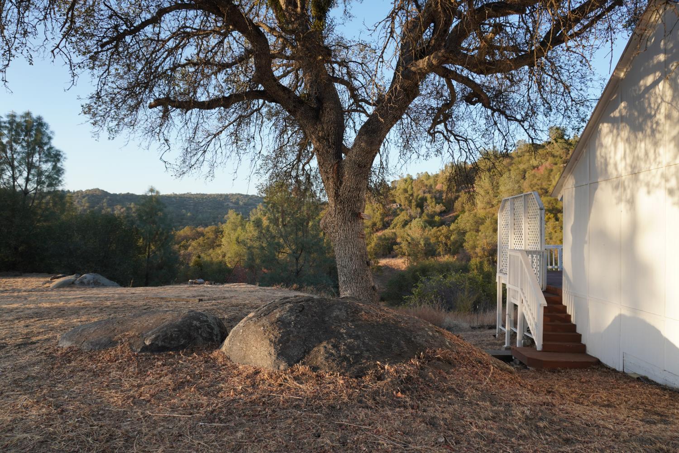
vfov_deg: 50.4
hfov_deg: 70.4
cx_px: 340
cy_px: 226
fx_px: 481
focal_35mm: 26
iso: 100
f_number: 4.5
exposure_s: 1/125
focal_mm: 17
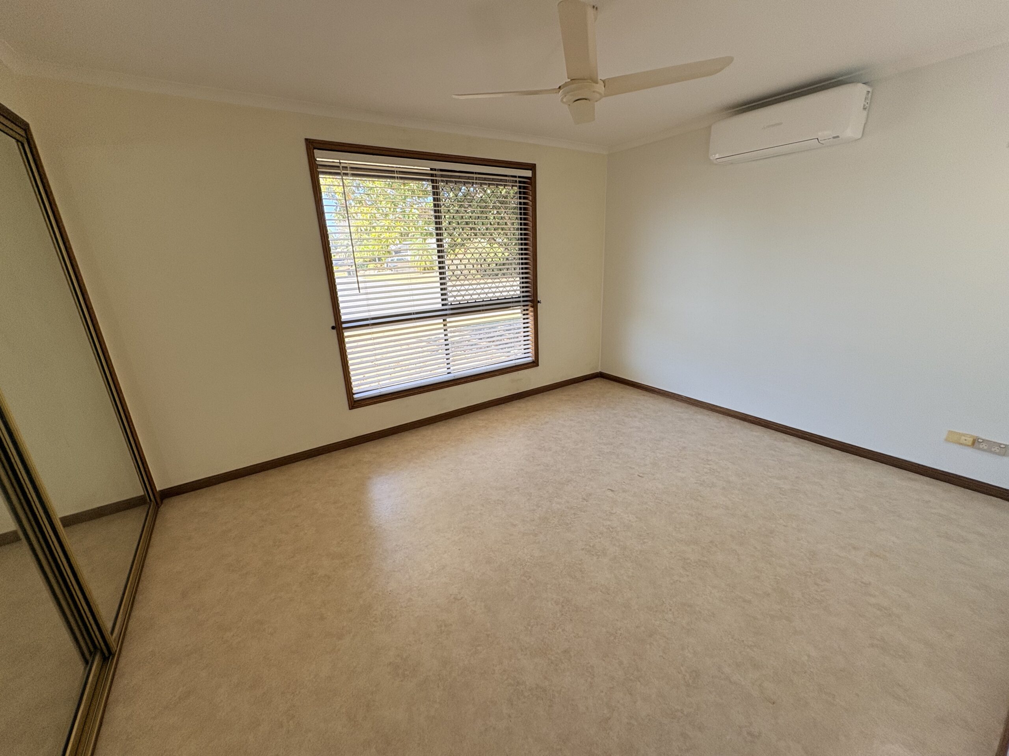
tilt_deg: -16.8
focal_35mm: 14
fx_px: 408
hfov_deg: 102.1
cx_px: 504
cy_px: 378
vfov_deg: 85.7
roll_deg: +2.1
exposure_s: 1/107
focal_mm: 2.22
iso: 64
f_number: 2.2
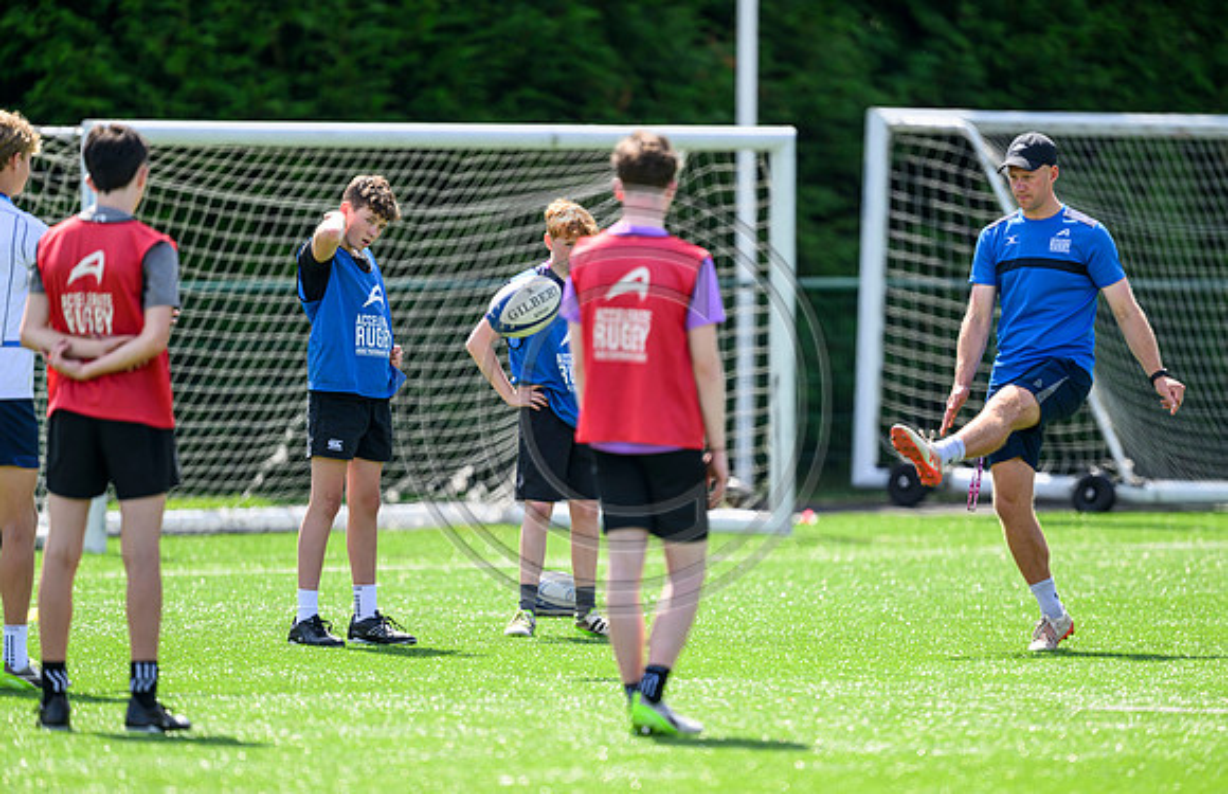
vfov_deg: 3.1
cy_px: 439
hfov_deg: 4.8
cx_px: 660
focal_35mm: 434
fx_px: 14652
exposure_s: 1/1600
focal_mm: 400
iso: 250
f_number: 3.2
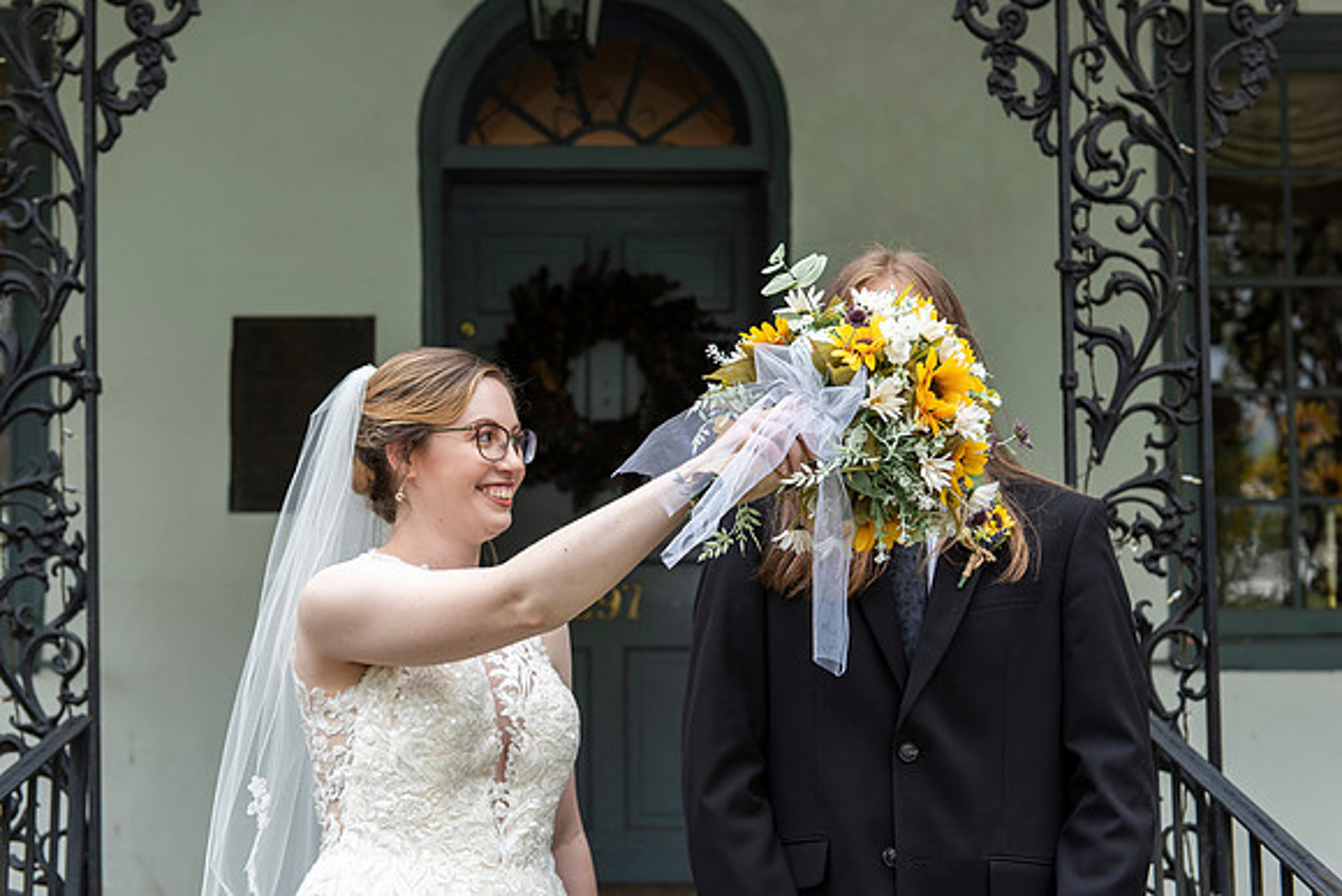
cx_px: 661
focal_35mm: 57
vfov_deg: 24.0
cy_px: 448
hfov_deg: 35.3
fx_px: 2107
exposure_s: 1/200
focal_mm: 55
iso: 320
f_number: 4.5
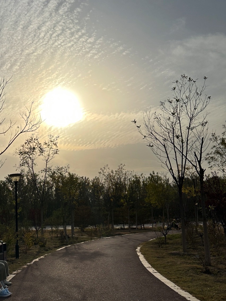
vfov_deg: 71.6
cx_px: 113
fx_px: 209
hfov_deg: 56.8
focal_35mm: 24
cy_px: 150
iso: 80
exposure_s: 1/18519
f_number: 1.78
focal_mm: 6.86
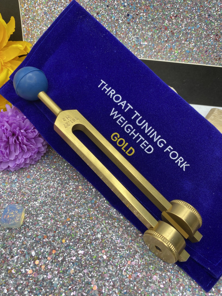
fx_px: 222
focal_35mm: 26
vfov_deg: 67.3
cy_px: 148
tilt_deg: -48.3
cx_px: 111
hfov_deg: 53.1
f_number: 1.8
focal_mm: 4.25
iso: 32
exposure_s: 1/271
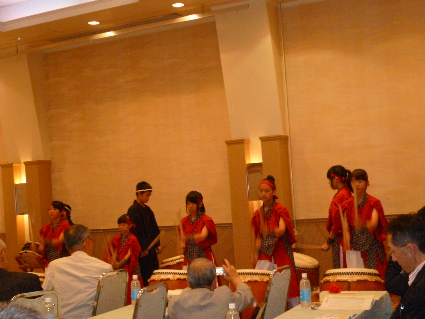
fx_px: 700
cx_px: 212
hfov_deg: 33.8
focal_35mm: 57
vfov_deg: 25.7
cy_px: 160
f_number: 4.4
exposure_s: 1/40
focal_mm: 10.1
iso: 500
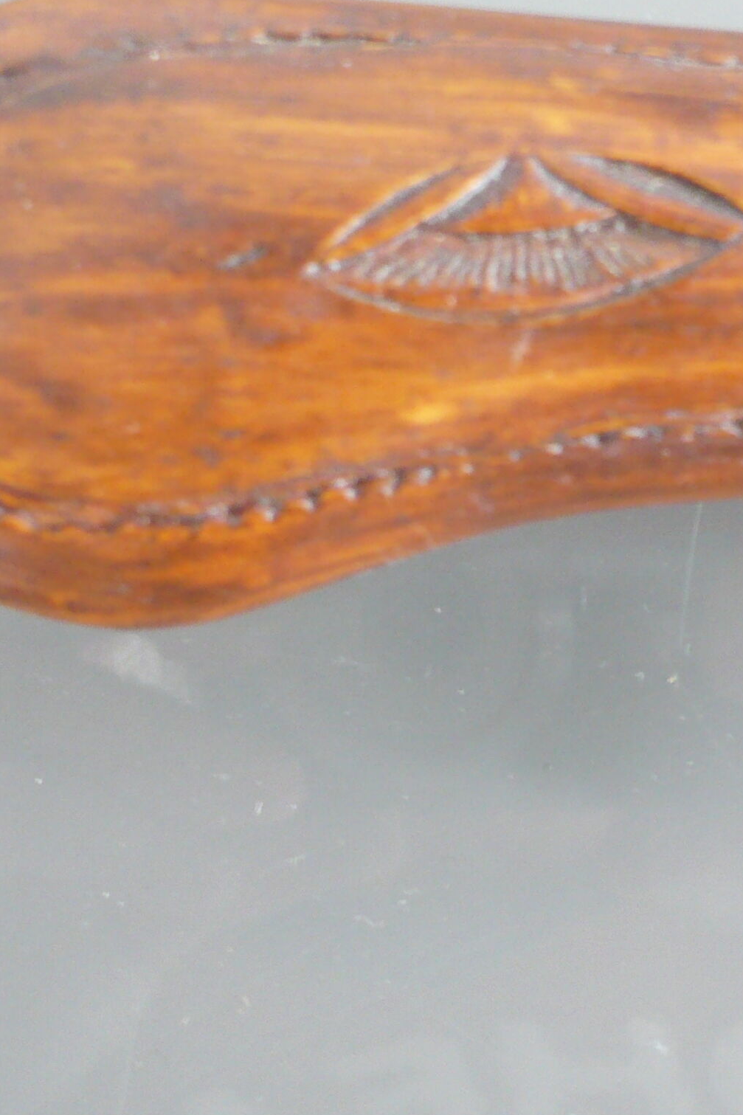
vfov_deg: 27.3
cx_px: 601
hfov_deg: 18.2
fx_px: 2291
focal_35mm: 74
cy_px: 429
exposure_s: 1/13
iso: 200
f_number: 2.8
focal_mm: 5.8
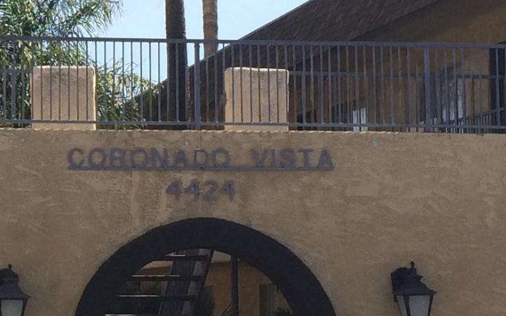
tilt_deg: +8.6
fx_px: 1765
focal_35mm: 128
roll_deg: -0.2
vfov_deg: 10.2
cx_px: -9
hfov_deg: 16.0
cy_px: 96
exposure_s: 1/1786
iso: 32
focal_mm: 4.15
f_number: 2.2
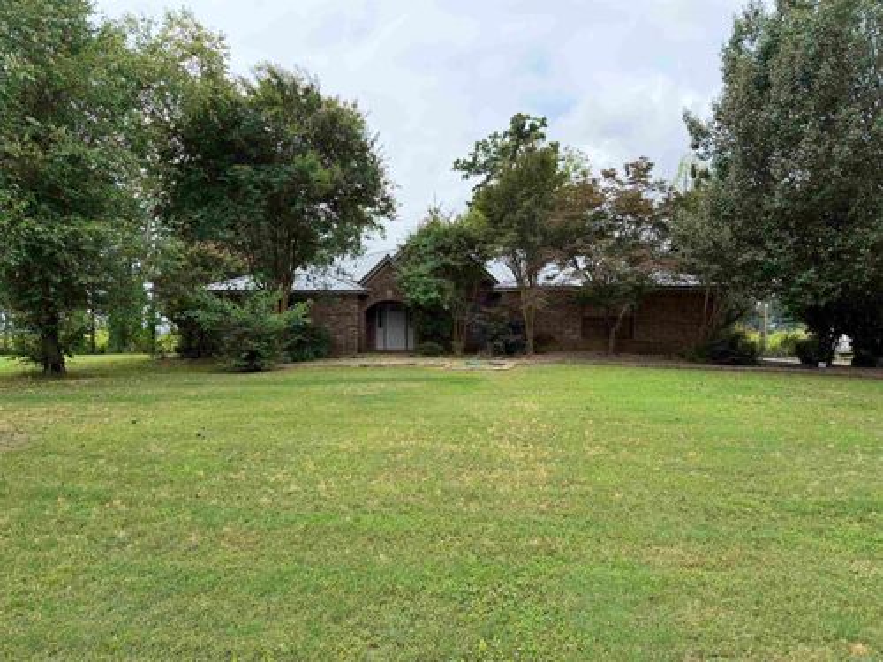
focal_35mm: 24
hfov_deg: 71.6
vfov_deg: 56.8
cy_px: 331
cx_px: 442
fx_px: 612
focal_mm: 6.76
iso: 100
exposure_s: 1/2445
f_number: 1.78
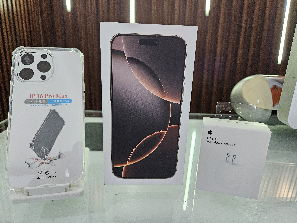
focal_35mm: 23
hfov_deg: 73.9
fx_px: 197
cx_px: 148
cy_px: 112
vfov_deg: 58.9
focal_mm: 5.4
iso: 500
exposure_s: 1/170
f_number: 1.8
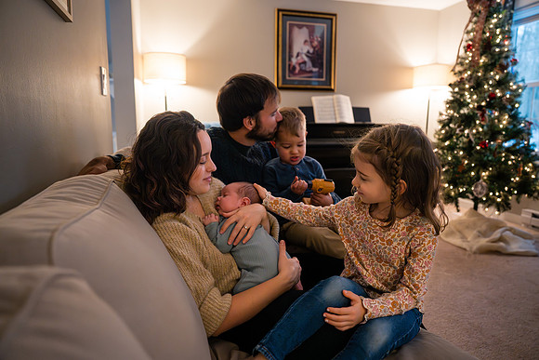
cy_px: 180
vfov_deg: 53.2
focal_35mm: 24
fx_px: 359
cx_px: 270
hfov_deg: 73.7
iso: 3200
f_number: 2.8
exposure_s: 1/250
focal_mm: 24
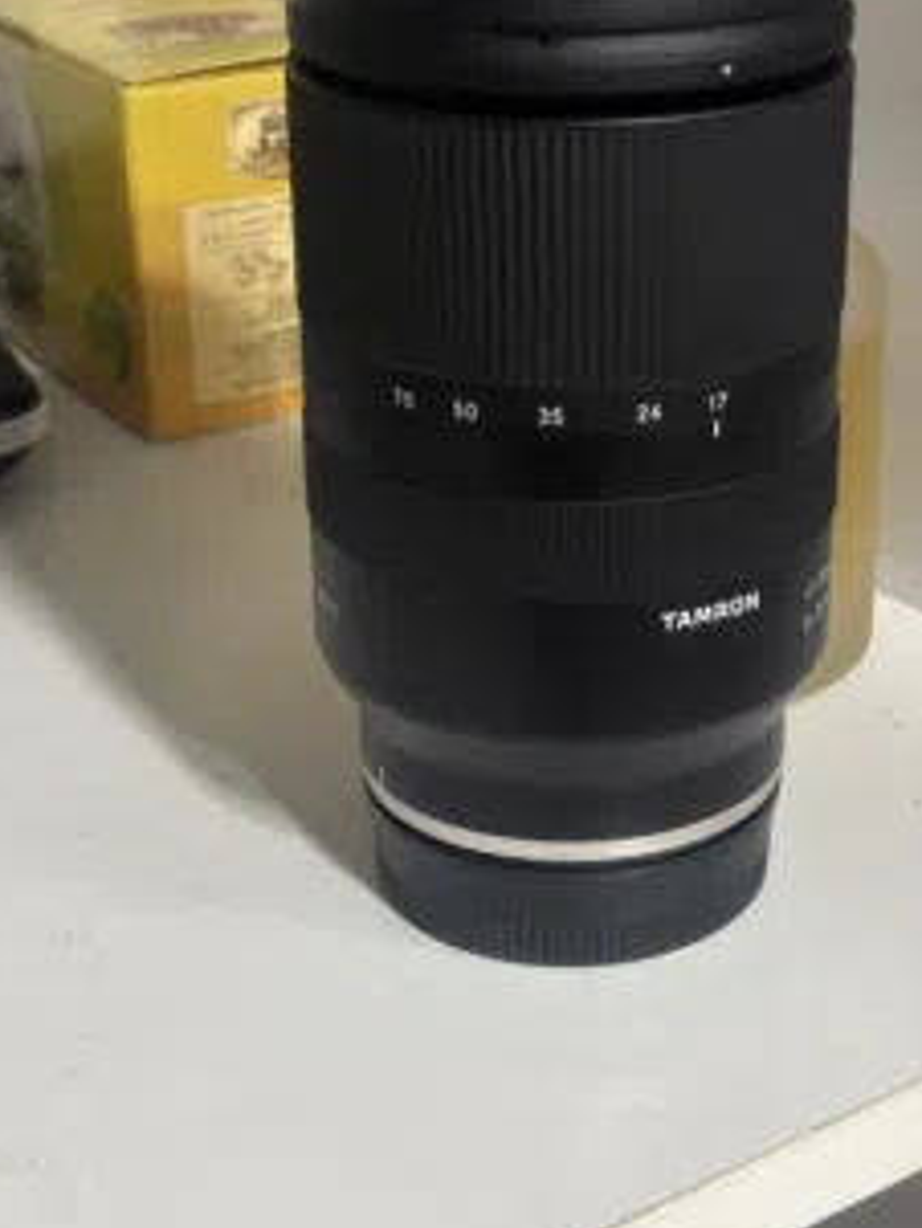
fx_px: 2449
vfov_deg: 28.0
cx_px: 592
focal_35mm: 69
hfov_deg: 21.3
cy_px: 441
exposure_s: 1/50
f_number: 1.6
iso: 125
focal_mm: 5.96
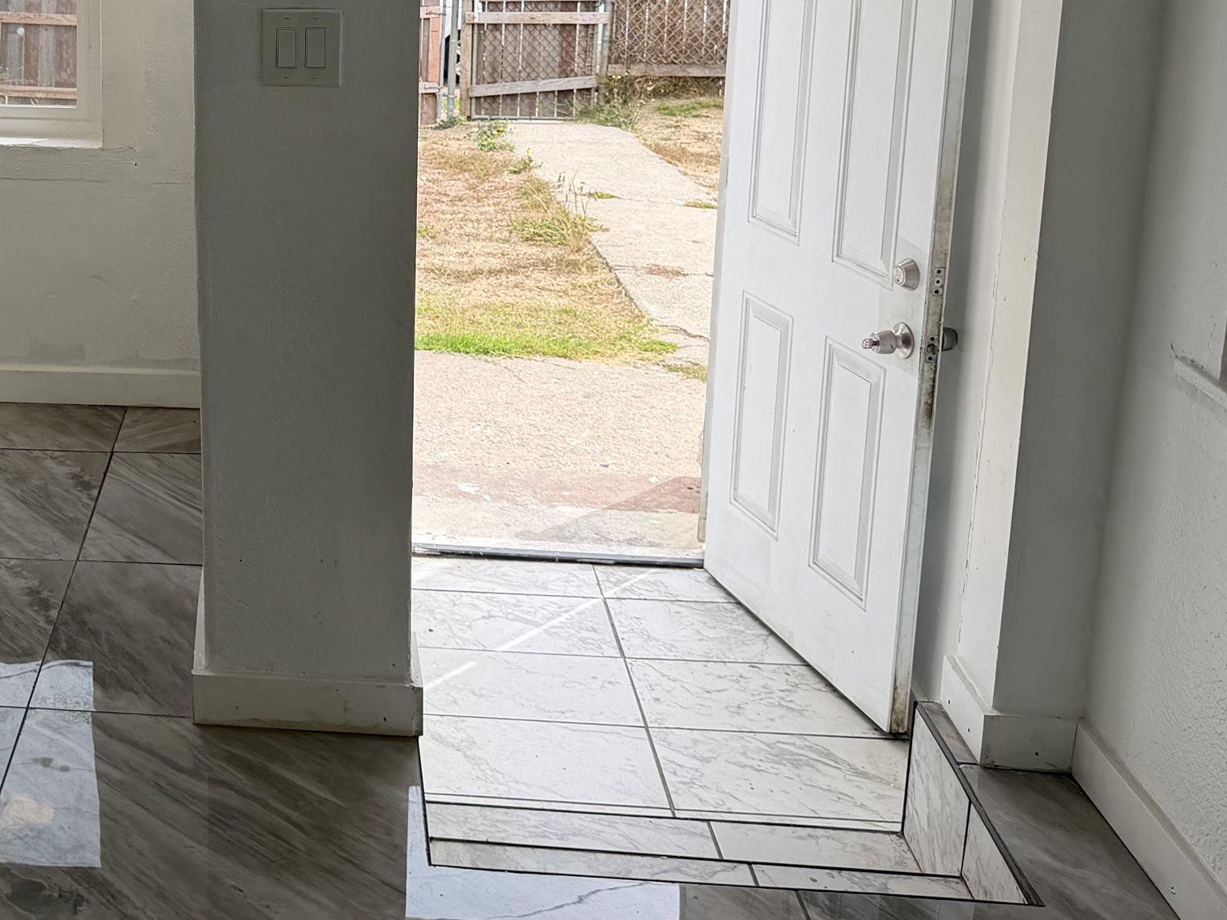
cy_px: 170
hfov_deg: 36.4
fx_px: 1701
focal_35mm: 48
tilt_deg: -12.8
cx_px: 58
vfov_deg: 29.5
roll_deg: +2.2
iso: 80
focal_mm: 6.76
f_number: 1.78
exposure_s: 1/1156
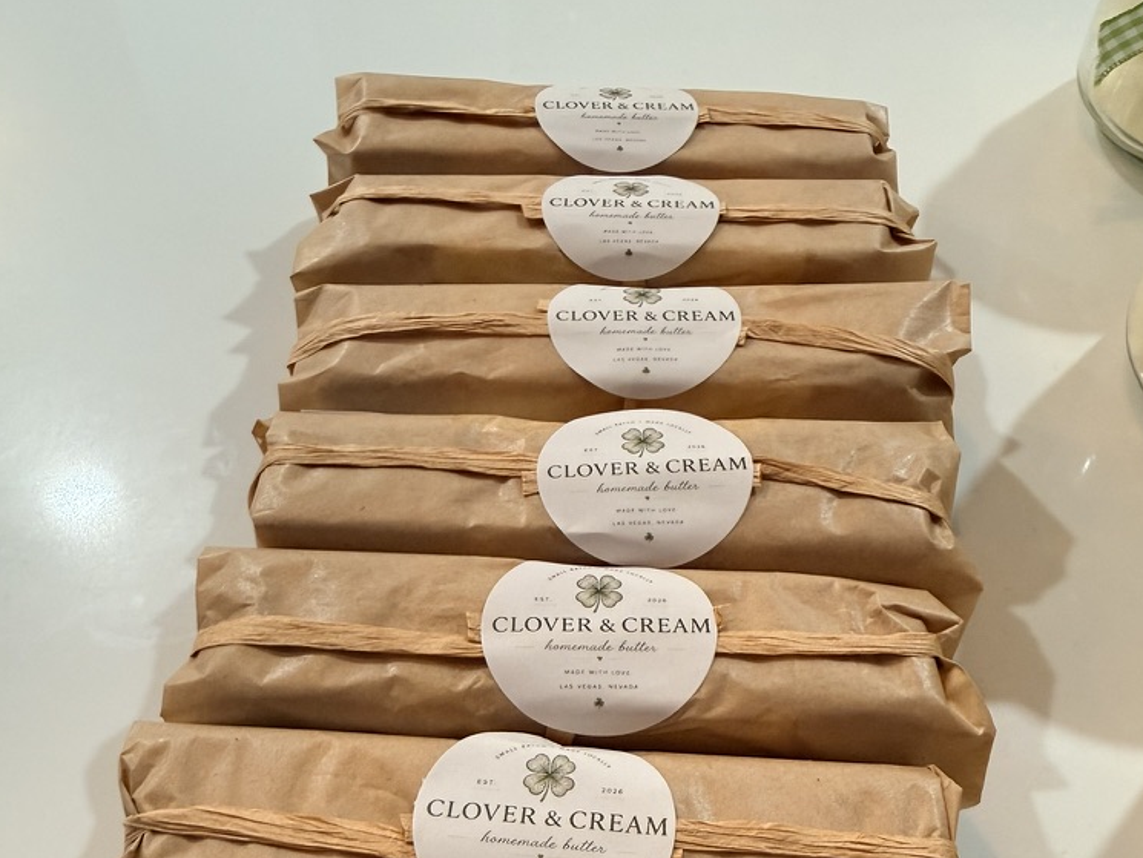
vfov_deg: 40.1
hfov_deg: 55.3
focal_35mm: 33
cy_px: 752
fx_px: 1090
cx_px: 571
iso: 200
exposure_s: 1/60
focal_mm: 2.22
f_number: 2.2
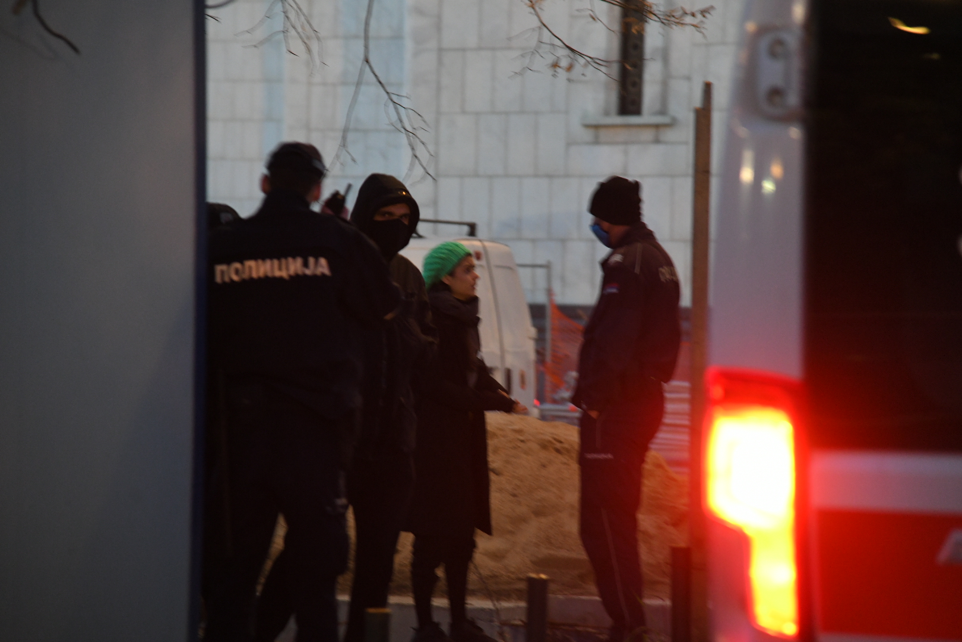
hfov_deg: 17.1
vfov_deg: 11.4
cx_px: 481
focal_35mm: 120
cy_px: 321
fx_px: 3206
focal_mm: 120
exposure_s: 1/30
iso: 3200
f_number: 4
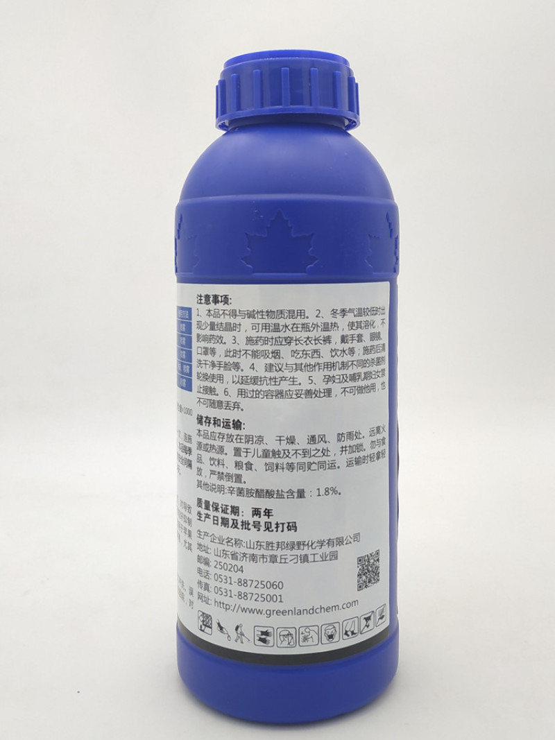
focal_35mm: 24
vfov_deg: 71.6
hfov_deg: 56.8
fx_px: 513
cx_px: 278
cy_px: 370
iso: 100
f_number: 1.9
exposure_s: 1/308
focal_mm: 3.94
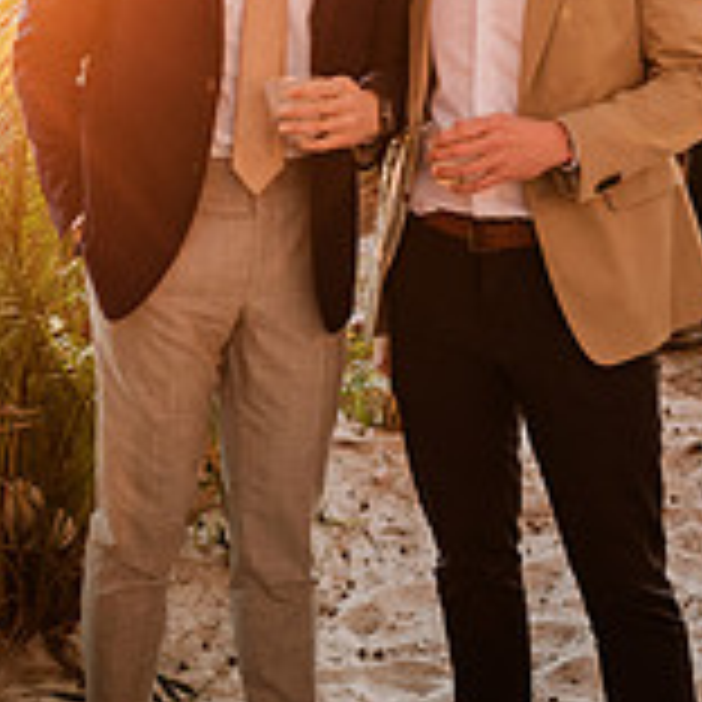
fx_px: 1973
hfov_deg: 20.2
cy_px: -27
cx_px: 364
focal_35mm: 86
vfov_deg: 19.5
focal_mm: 35
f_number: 2.2
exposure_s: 1/800
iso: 500
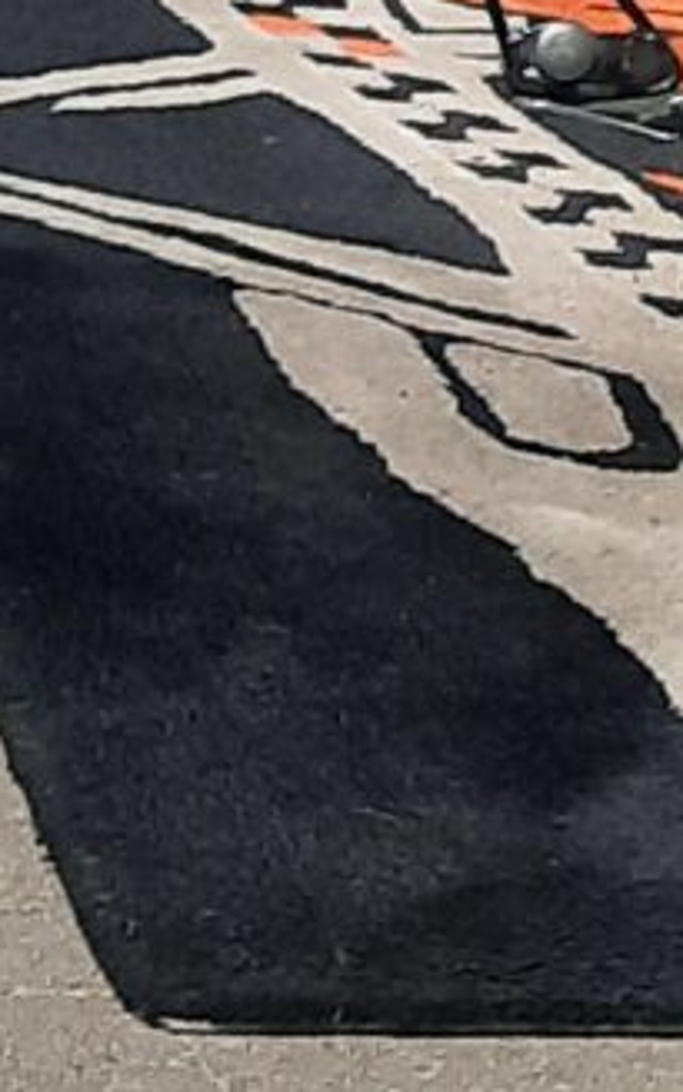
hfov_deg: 6.0
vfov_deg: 10.0
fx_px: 6165
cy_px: -10
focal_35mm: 207
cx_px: 1699
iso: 32
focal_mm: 4.6
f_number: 2
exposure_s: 1/1379
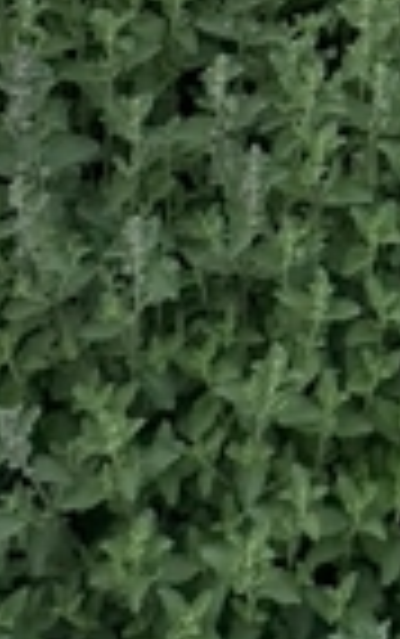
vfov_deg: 8.4
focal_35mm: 182
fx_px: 3168
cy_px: -1642
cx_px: 845
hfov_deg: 6.9
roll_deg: -0.3
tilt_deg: +3.2
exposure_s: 1/3425
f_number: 1.78
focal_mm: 6.76
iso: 100
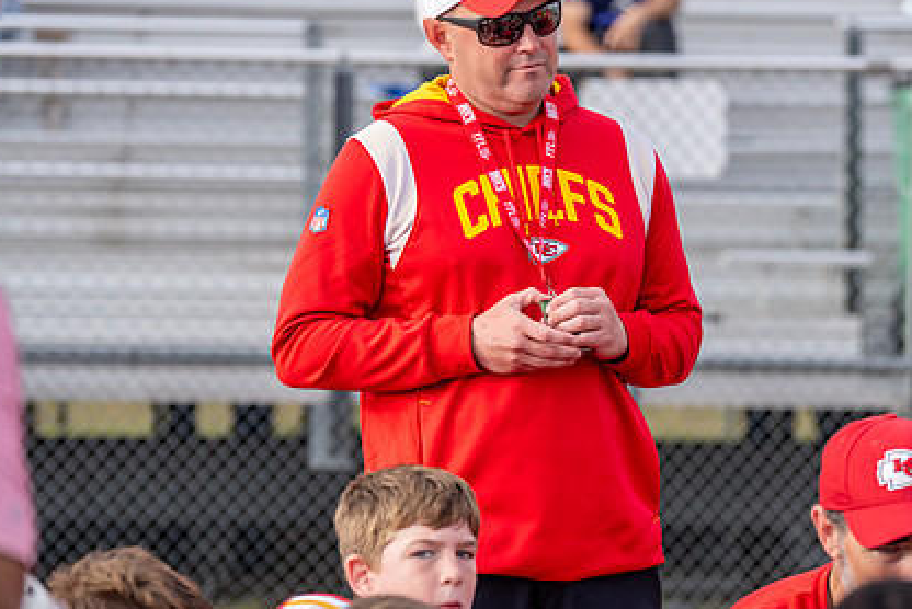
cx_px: 549
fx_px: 4081
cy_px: 288
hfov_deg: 12.7
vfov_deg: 8.5
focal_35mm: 161
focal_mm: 102
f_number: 2.8
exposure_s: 1/2000
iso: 250
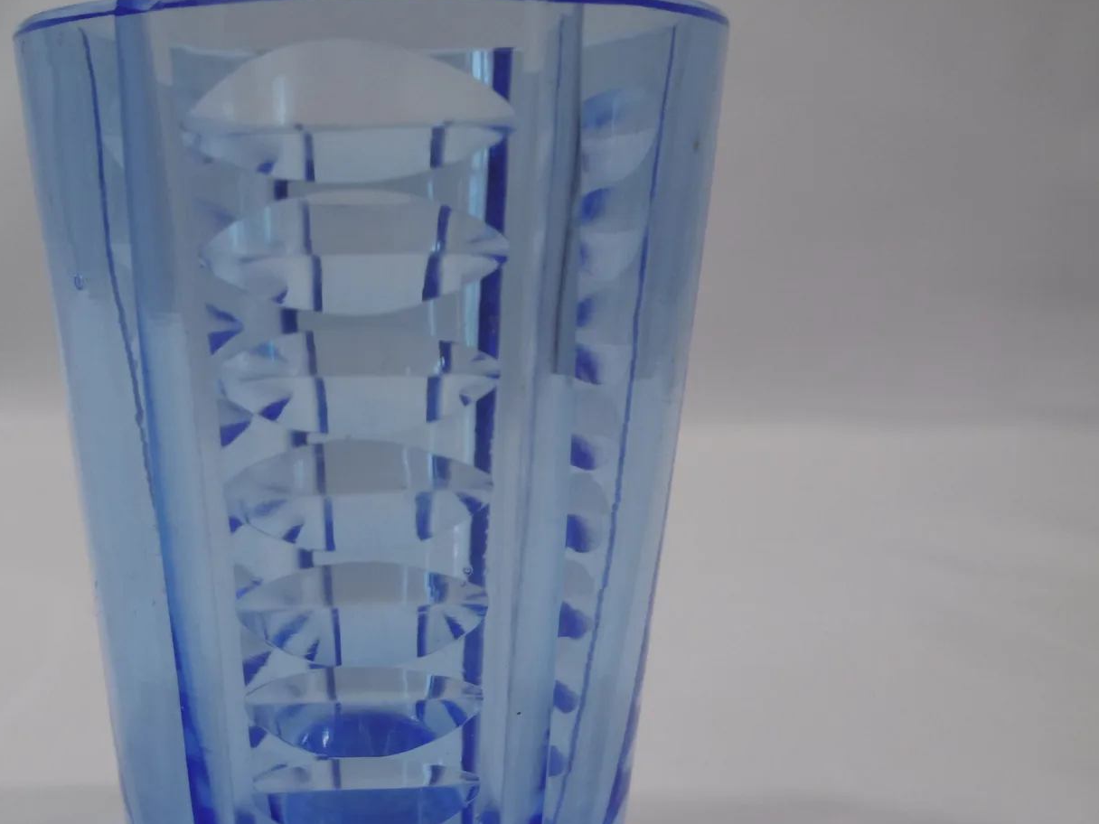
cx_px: 380
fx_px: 1587
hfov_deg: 37.8
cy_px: 517
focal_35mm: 50
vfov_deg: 29.0
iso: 100
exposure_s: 1/40
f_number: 3.7
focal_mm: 6.8
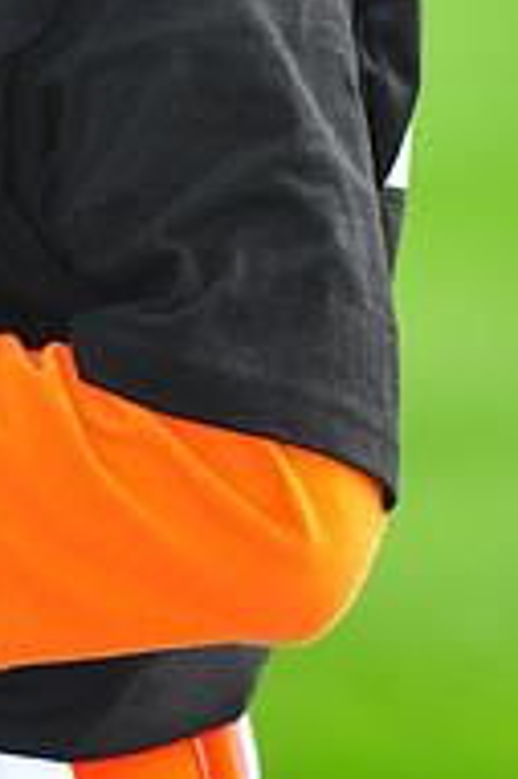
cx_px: -20
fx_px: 13145
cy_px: -232
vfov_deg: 3.4
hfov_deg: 2.3
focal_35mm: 608
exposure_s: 1/500
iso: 200
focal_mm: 200
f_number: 4
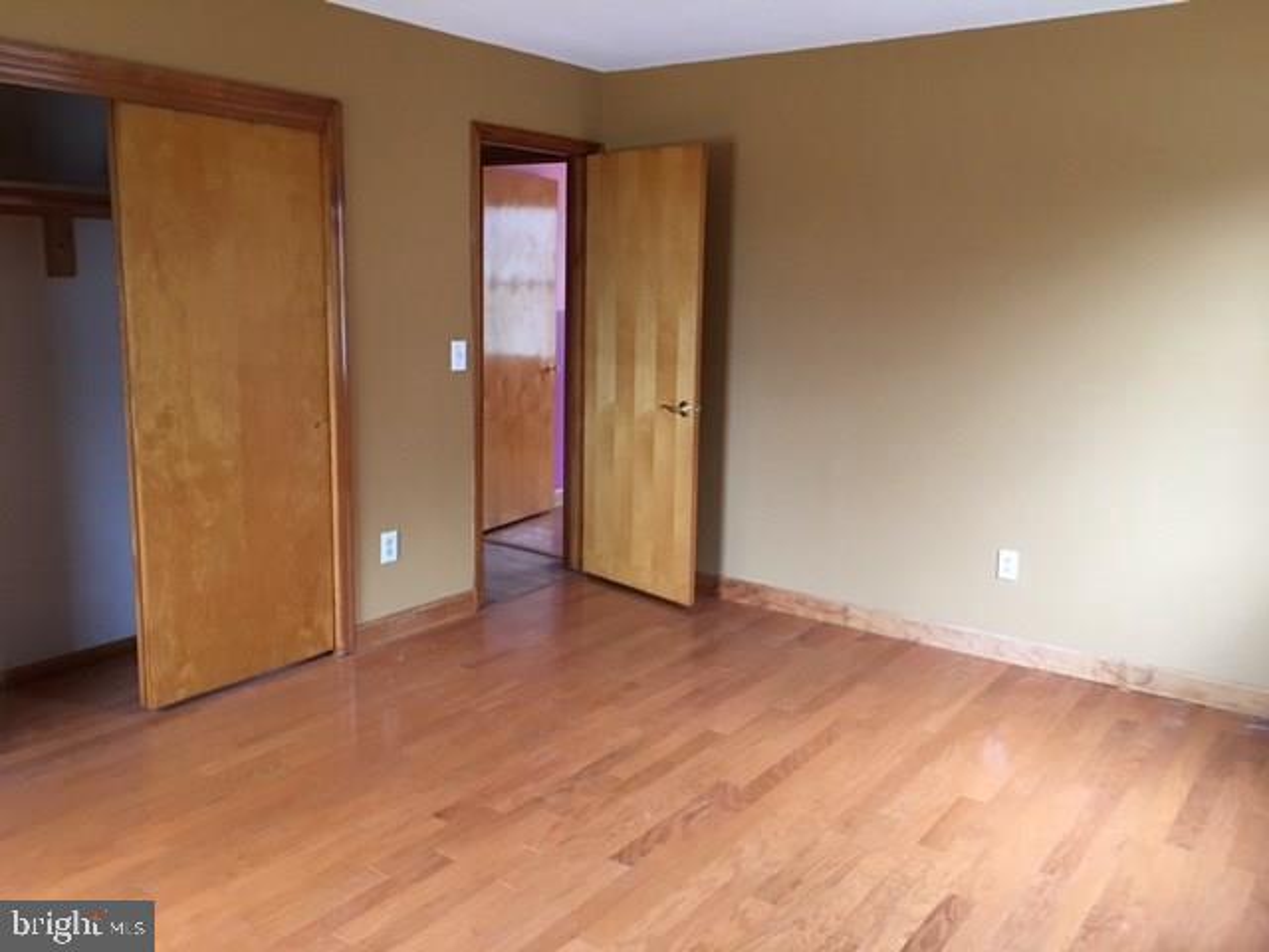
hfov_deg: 61.7
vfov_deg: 48.2
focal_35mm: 29
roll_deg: -0.5
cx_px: 634
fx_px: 1063
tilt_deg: -9.4
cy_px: 476
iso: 100
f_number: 2.2
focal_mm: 4.15
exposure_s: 1/15
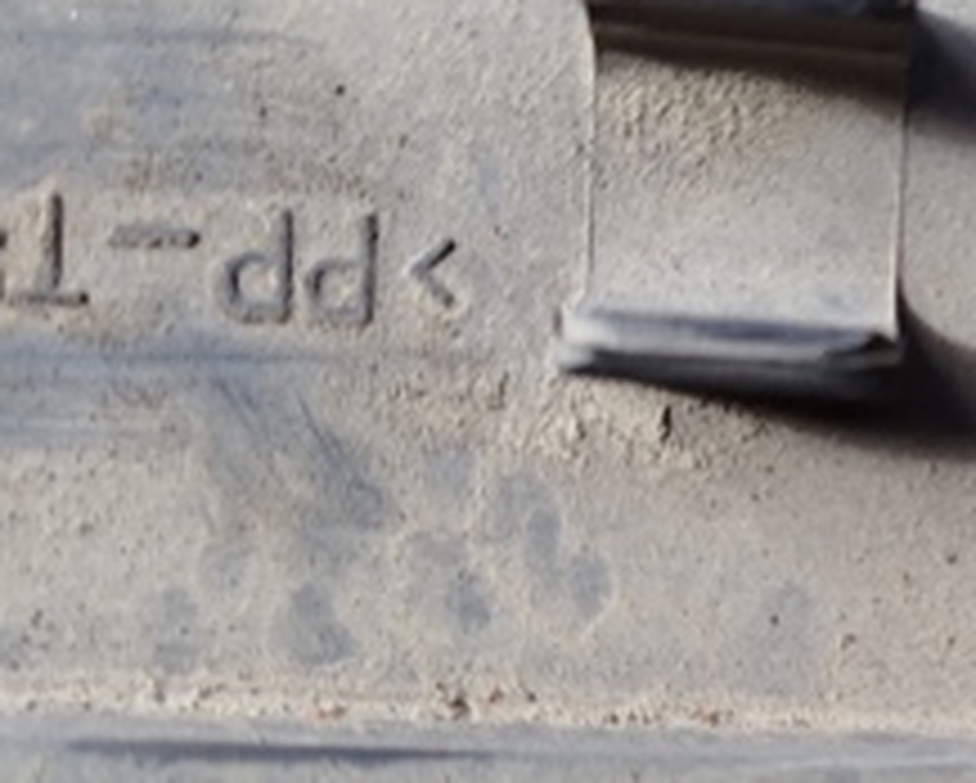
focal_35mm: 69
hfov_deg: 24.5
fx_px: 1995
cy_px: 536
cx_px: 1219
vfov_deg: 22.1
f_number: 1.7
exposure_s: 1/170
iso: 50
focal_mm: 5.31
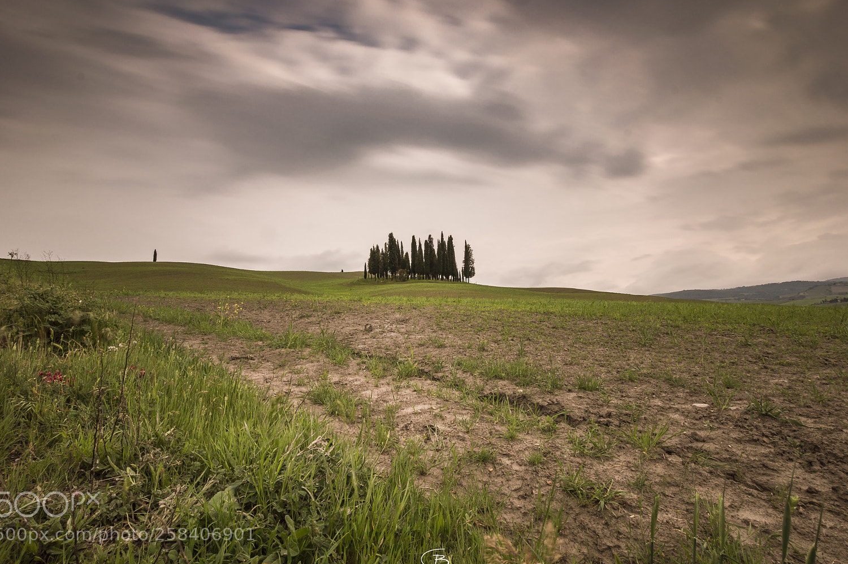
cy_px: 278
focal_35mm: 16
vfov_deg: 73.7
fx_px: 377
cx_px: 412
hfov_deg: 96.7
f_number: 13
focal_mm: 10
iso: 100
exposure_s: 30
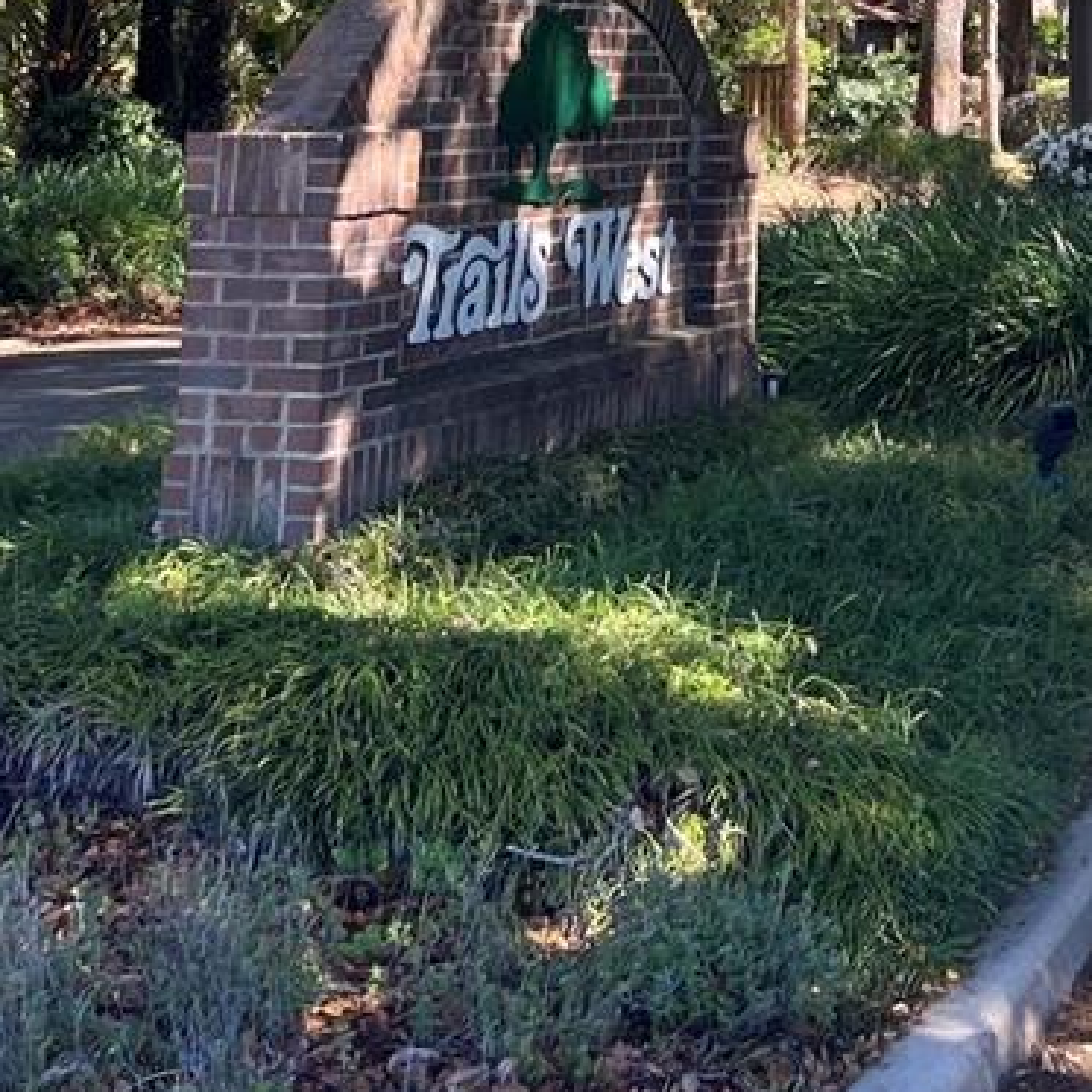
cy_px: -627
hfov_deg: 22.8
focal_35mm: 74
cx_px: 984
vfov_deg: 19.7
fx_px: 2641
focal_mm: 5.7
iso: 50
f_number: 1.5
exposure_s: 1/578
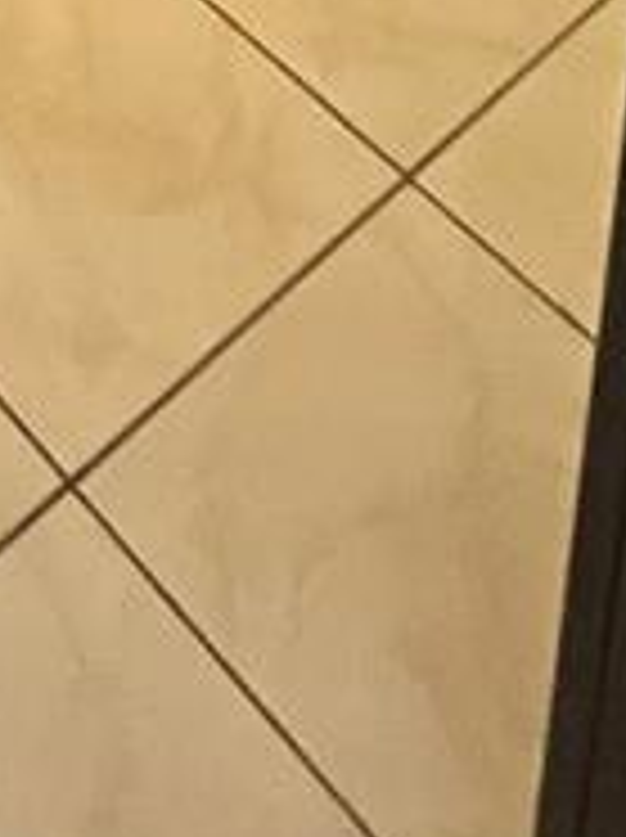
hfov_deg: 15.6
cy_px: -1512
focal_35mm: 84
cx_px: -410
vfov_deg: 12.5
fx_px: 2030
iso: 800
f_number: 1.8
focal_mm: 1.57
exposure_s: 1/60
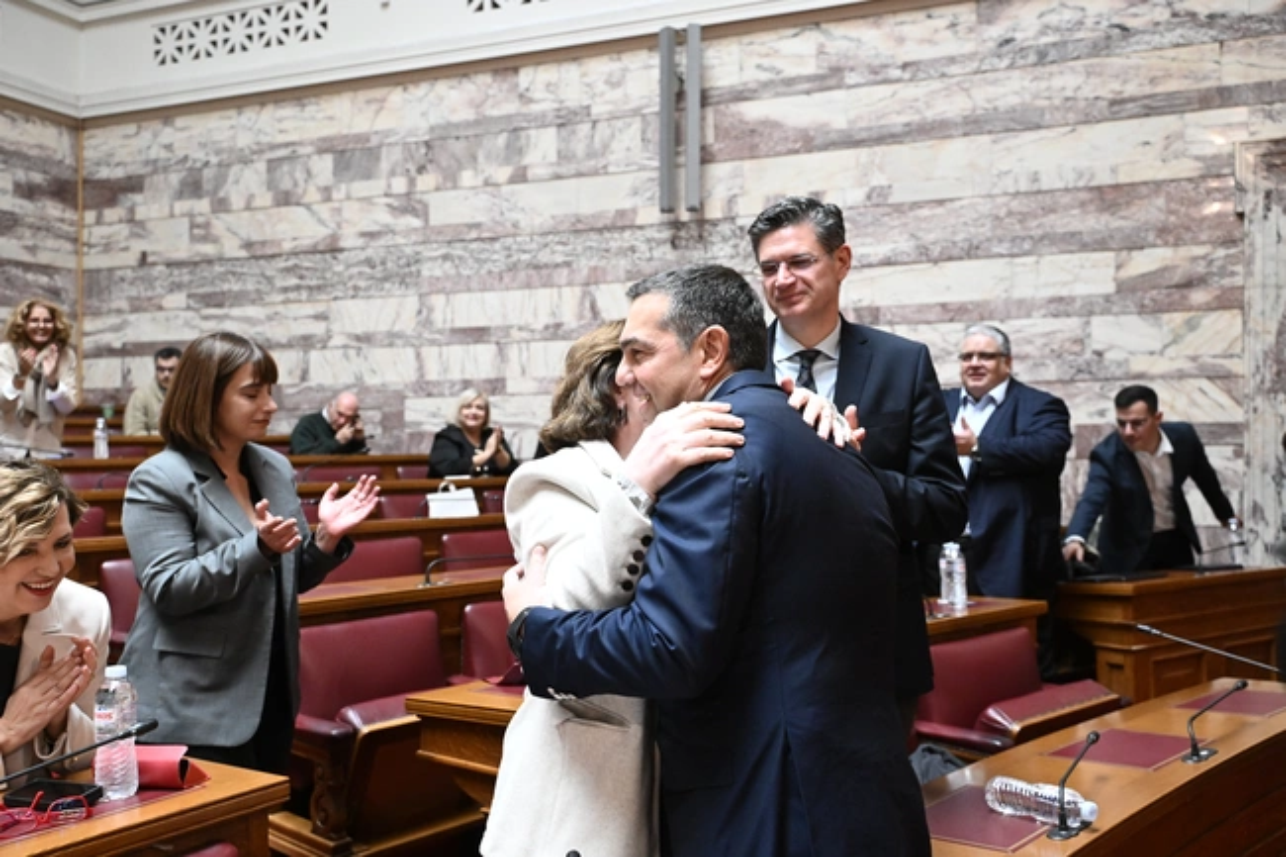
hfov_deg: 58.7
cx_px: 643
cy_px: 428
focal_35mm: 32
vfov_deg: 41.1
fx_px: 1143
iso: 6400
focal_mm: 32
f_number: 4
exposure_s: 1/500
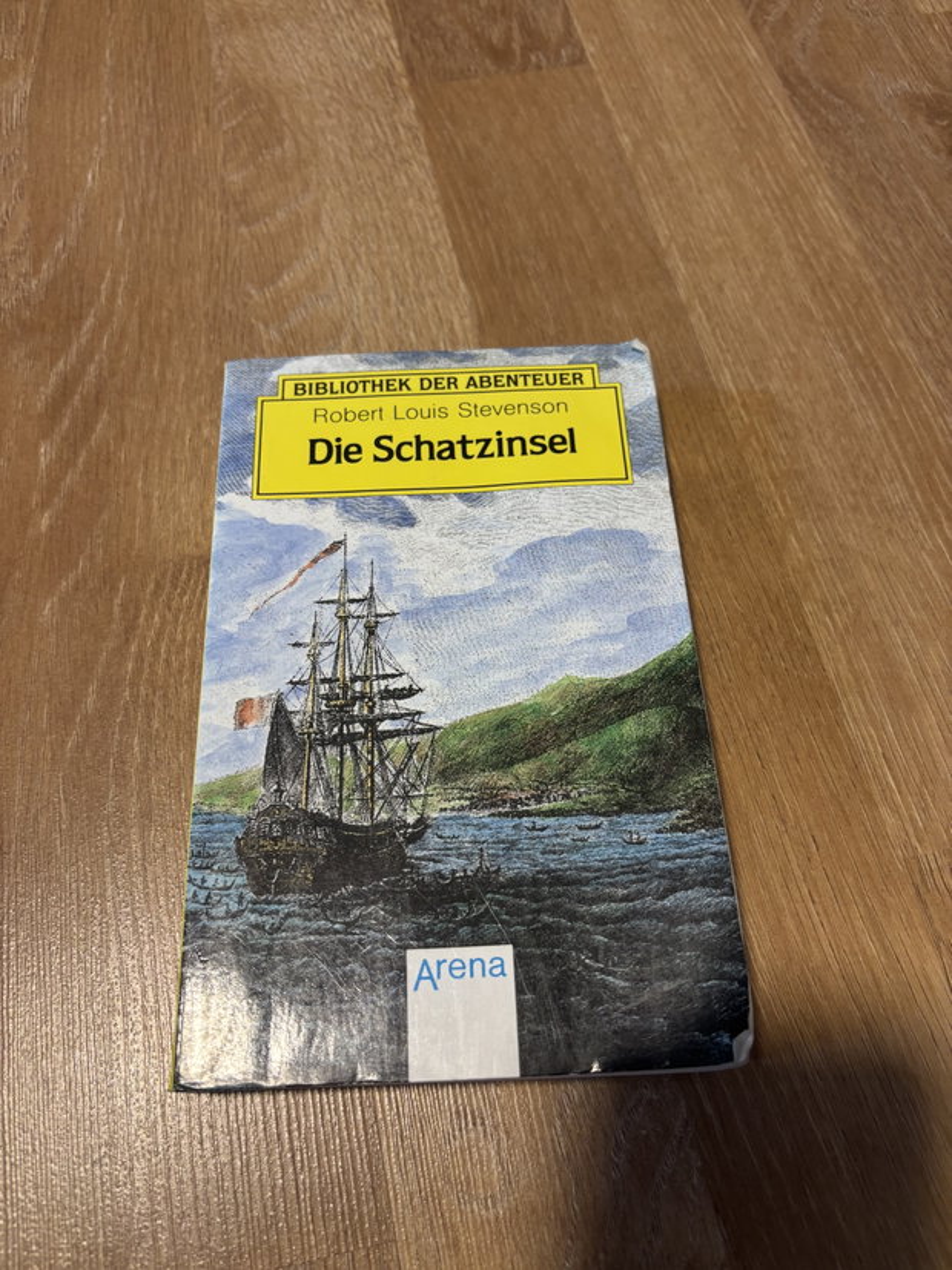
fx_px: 954
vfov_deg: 67.3
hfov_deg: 53.1
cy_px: 635
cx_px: 476
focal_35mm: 26
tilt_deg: -65.6
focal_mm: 5.96
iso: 125
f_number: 1.6
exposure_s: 1/50
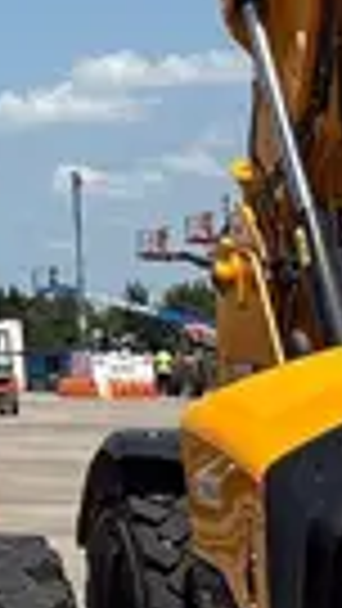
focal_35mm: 154
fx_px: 2481
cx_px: -490
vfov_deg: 13.6
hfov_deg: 7.4
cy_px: -119
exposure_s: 1/5348
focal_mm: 5.96
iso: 50
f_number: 1.6
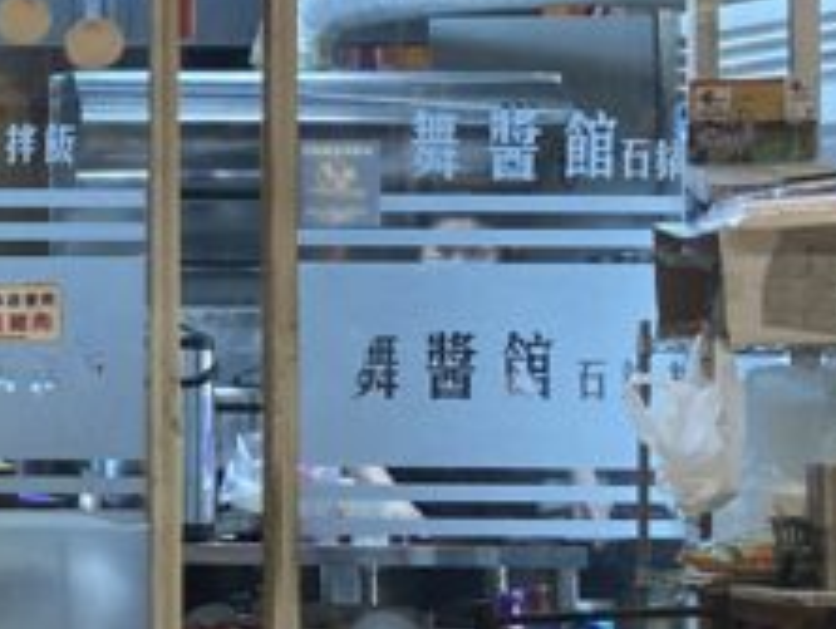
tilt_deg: +1.6
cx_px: -433
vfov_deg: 11.5
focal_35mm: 129
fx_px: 3119
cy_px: 335
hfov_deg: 14.2
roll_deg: -0.1
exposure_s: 1/40
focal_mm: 3.99
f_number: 1.8
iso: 320
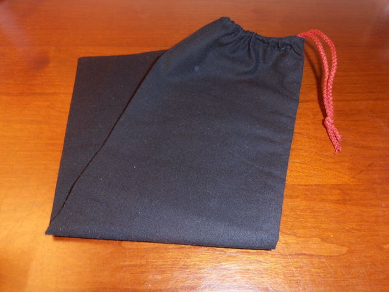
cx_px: 194
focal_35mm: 24
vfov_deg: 56.8
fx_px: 270
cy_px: 146
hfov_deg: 71.6
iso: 125
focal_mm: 4.2
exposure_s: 1/30
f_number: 3
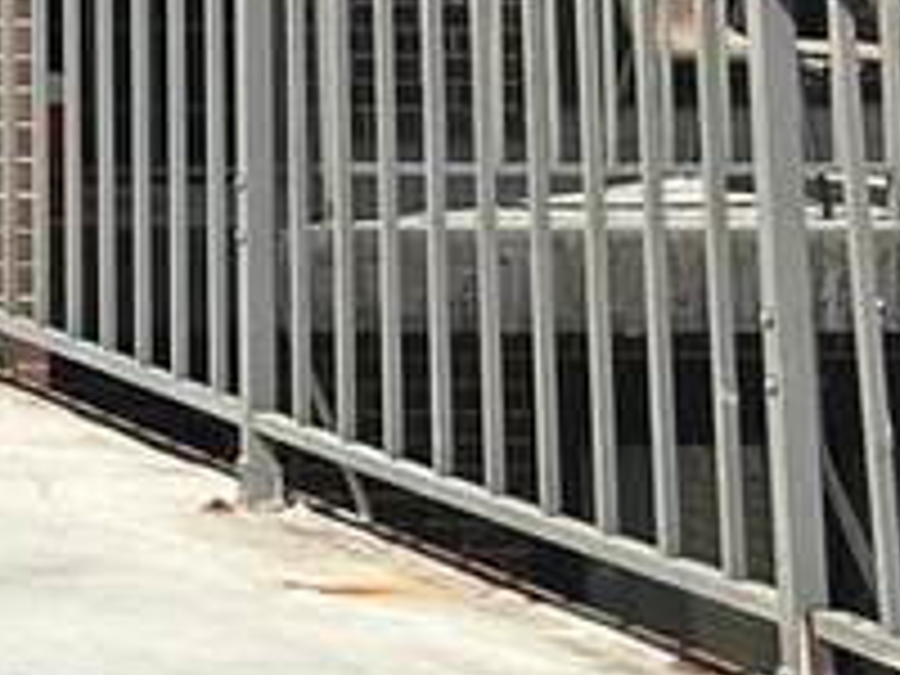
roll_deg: +0.1
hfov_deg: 10.4
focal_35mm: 166
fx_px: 4316
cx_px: -1192
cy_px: -634
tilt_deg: +4.7
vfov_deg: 8.5
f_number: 1.5
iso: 50
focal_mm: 5.7
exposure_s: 1/3257
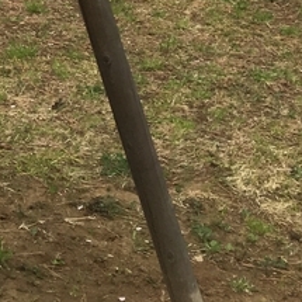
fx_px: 1411
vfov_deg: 10.3
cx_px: -132
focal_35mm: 143
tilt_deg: +4.4
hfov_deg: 11.7
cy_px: -471
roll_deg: +0.2
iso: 25
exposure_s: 1/384
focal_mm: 4.15
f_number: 2.2
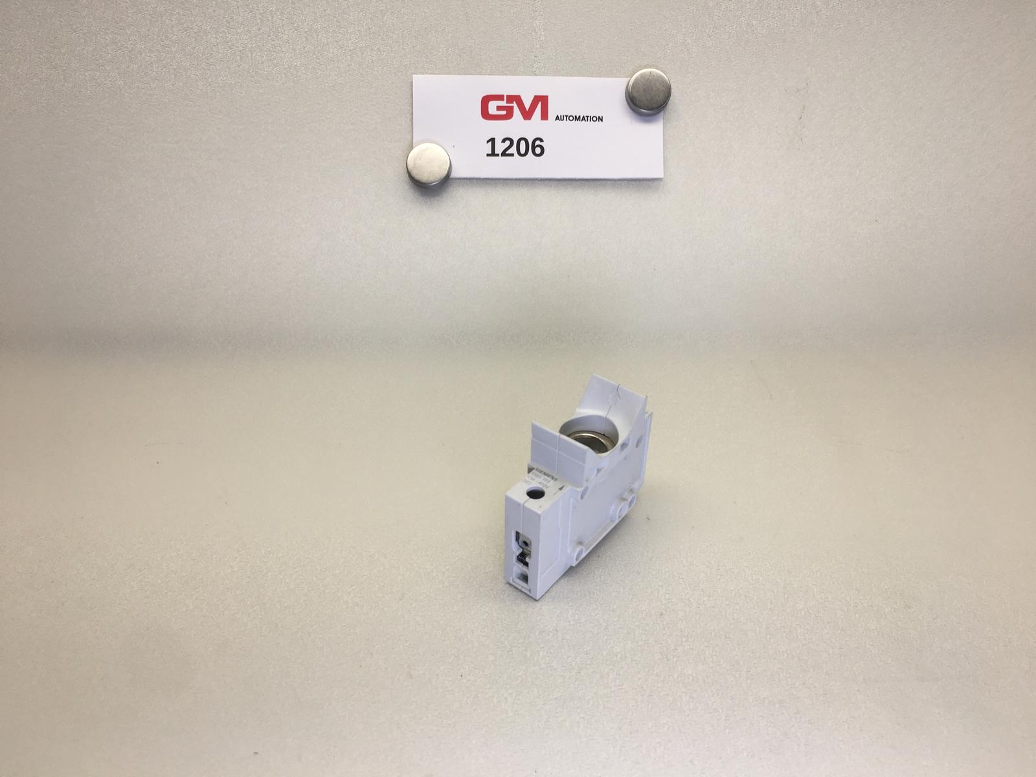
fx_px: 868
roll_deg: -0.9
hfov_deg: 61.7
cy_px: 388
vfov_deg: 48.2
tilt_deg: -34.4
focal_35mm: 29
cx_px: 518
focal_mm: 4.15
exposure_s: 1/155
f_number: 2.2
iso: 25
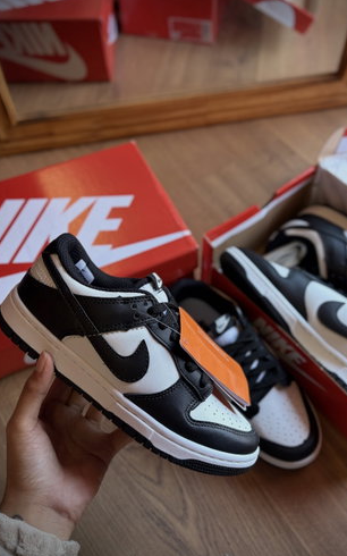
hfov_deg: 41.6
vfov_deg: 62.9
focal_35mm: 30
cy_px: 281
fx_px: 454
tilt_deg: -56.6
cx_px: 210
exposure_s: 1/50
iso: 125
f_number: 1.6
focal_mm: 5.96
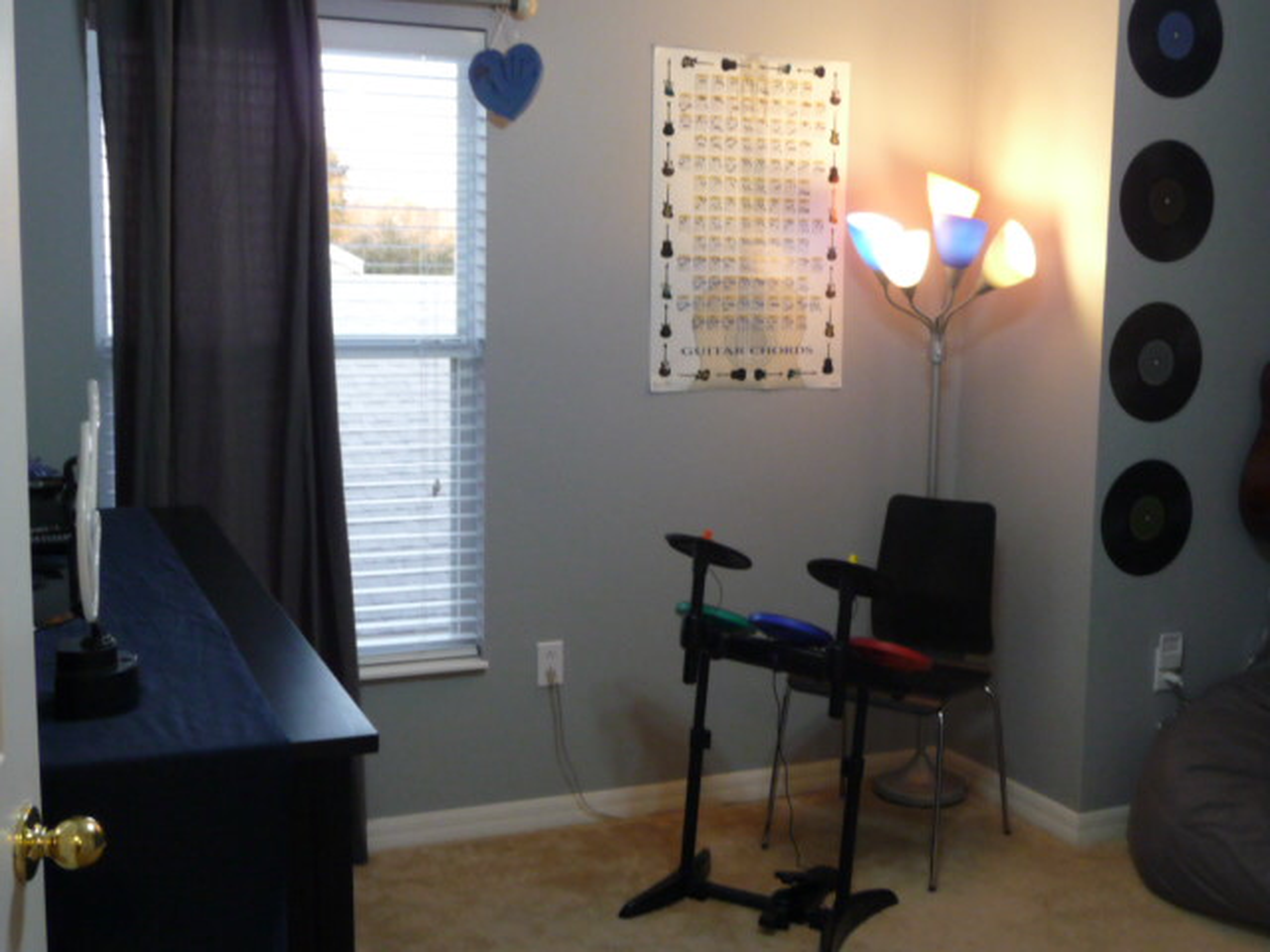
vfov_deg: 36.0
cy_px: 476
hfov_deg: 46.8
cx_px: 635
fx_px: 1468
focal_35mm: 40
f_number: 3.3
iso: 250
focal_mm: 4.7
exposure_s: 1/30
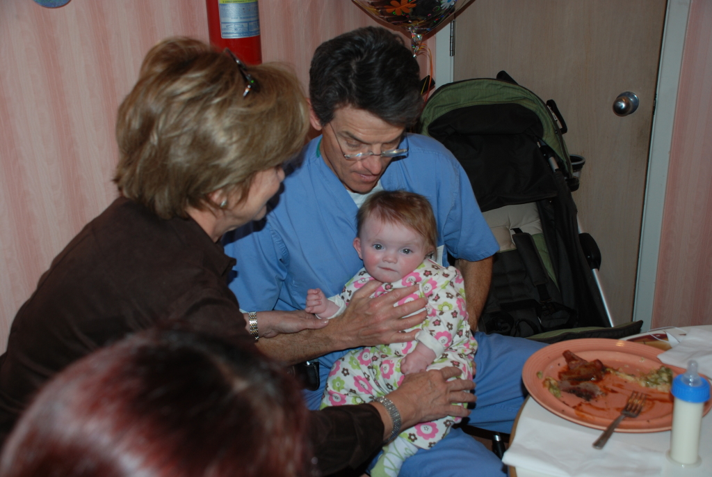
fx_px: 831
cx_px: 356
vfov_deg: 32.0
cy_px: 238
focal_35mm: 42
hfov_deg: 46.4
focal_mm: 28
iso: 200
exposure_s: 1/60
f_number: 4
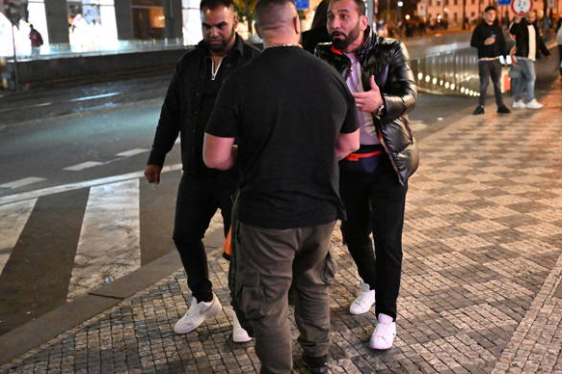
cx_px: 332
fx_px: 702
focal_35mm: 45
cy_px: 172
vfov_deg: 29.8
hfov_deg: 43.5
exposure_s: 1/500
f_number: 2.8
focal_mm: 38
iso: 25600
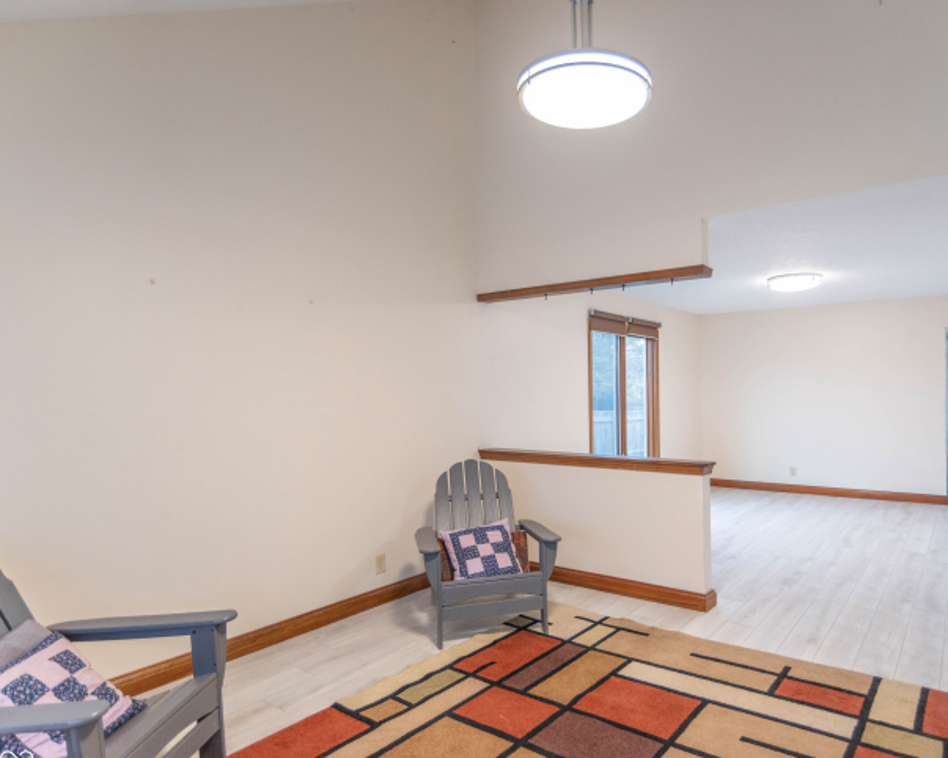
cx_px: 571
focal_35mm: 21
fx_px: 589
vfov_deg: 65.5
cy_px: 392
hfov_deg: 76.7
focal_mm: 18
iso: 400
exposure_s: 1/50
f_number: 3.5
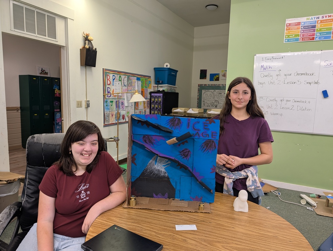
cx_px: 166
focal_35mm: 24
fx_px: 231
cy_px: 126
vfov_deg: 56.9
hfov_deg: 71.5
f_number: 1.68
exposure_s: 1/60
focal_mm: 6.9
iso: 60
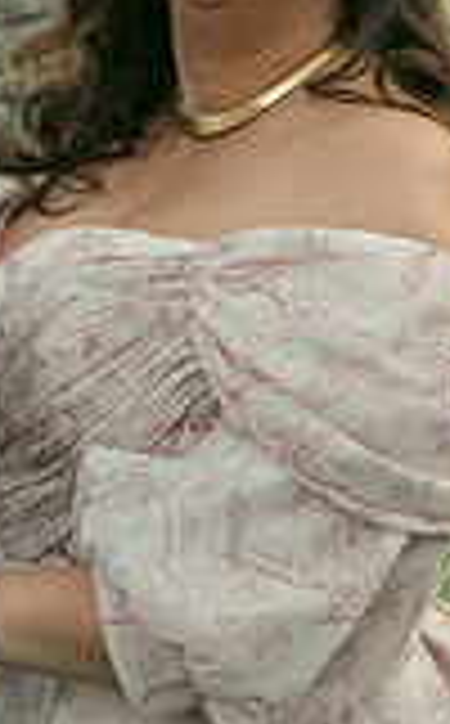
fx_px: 2976
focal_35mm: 151
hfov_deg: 8.5
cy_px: 164
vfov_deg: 13.8
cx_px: -130
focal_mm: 41
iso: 250
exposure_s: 1/160
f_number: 3.2
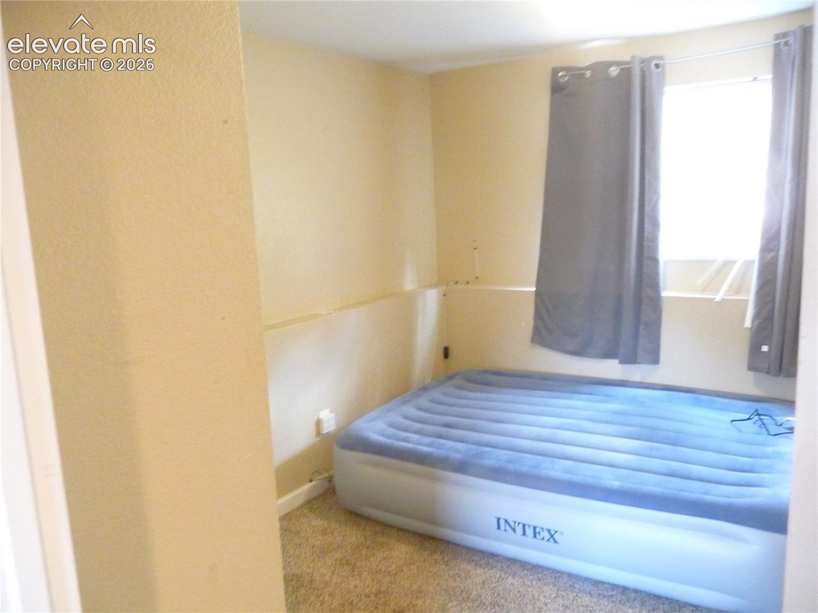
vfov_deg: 49.7
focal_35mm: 28
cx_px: 409
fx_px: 662
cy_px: 306
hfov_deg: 63.4
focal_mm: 4.7
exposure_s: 1/13
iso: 800
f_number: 3.3
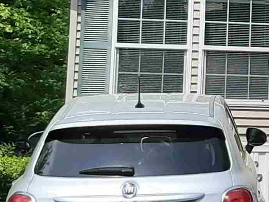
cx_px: 345
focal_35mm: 115
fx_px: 894
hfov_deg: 16.2
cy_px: 29
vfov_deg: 12.8
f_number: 1.7
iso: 40
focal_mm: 3.93
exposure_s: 1/2732
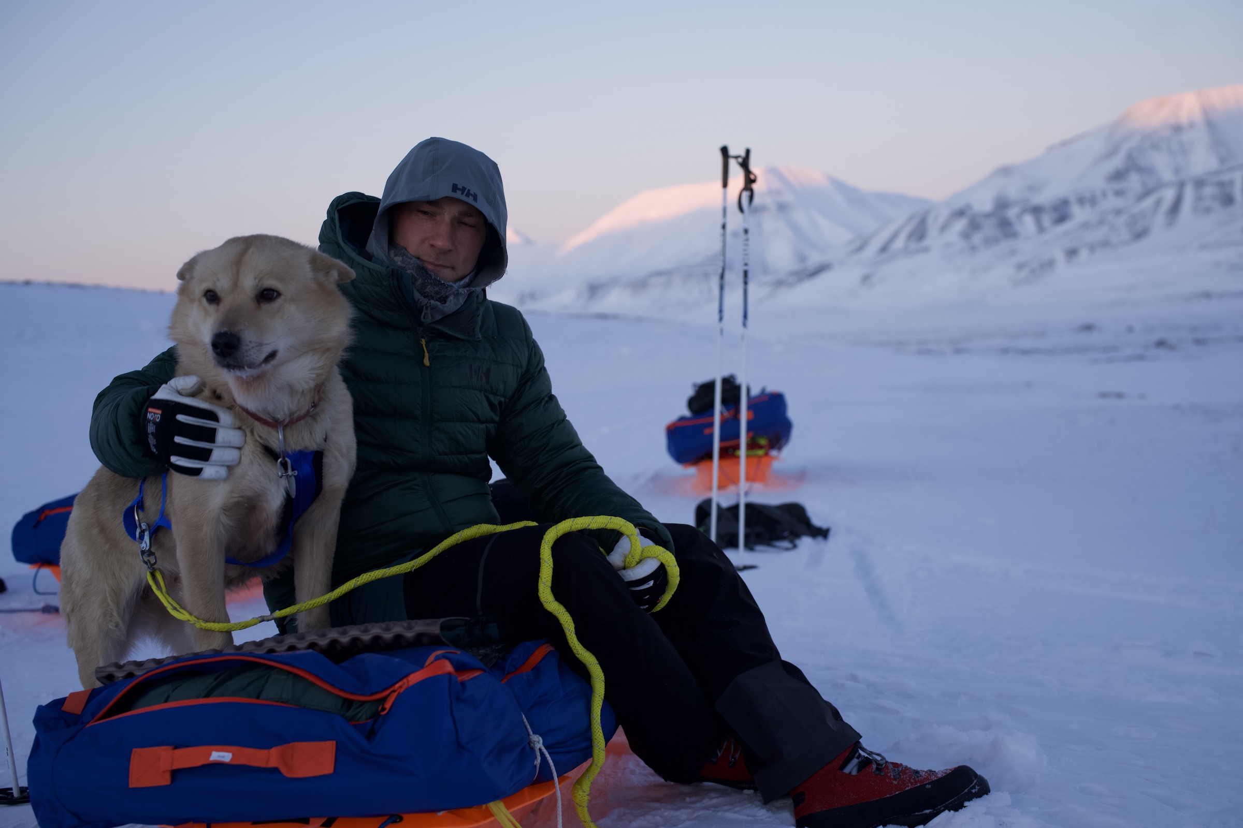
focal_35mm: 50
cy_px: 414
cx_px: 622
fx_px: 1726
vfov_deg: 27.0
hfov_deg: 39.6
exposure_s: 1/400
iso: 500
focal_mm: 50
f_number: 3.5
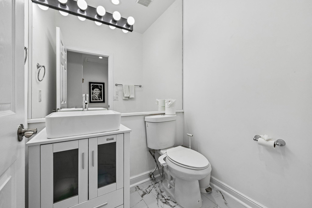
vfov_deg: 81.2
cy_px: 104
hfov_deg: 104.3
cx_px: 156
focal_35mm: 14
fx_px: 121
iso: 1600
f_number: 10
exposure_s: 1/250
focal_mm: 14
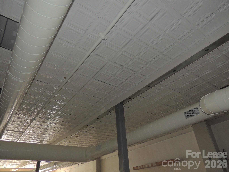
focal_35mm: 24
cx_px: 114
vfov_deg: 56.8
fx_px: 159
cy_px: 86
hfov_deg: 71.6
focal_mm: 4.3
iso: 200
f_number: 3
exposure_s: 1/30
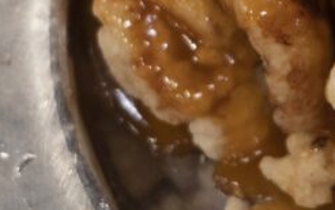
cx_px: 605
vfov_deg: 7.3
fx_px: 1626
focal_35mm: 178
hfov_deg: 11.0
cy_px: -112
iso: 1250
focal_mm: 42
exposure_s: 1/60
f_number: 5.6
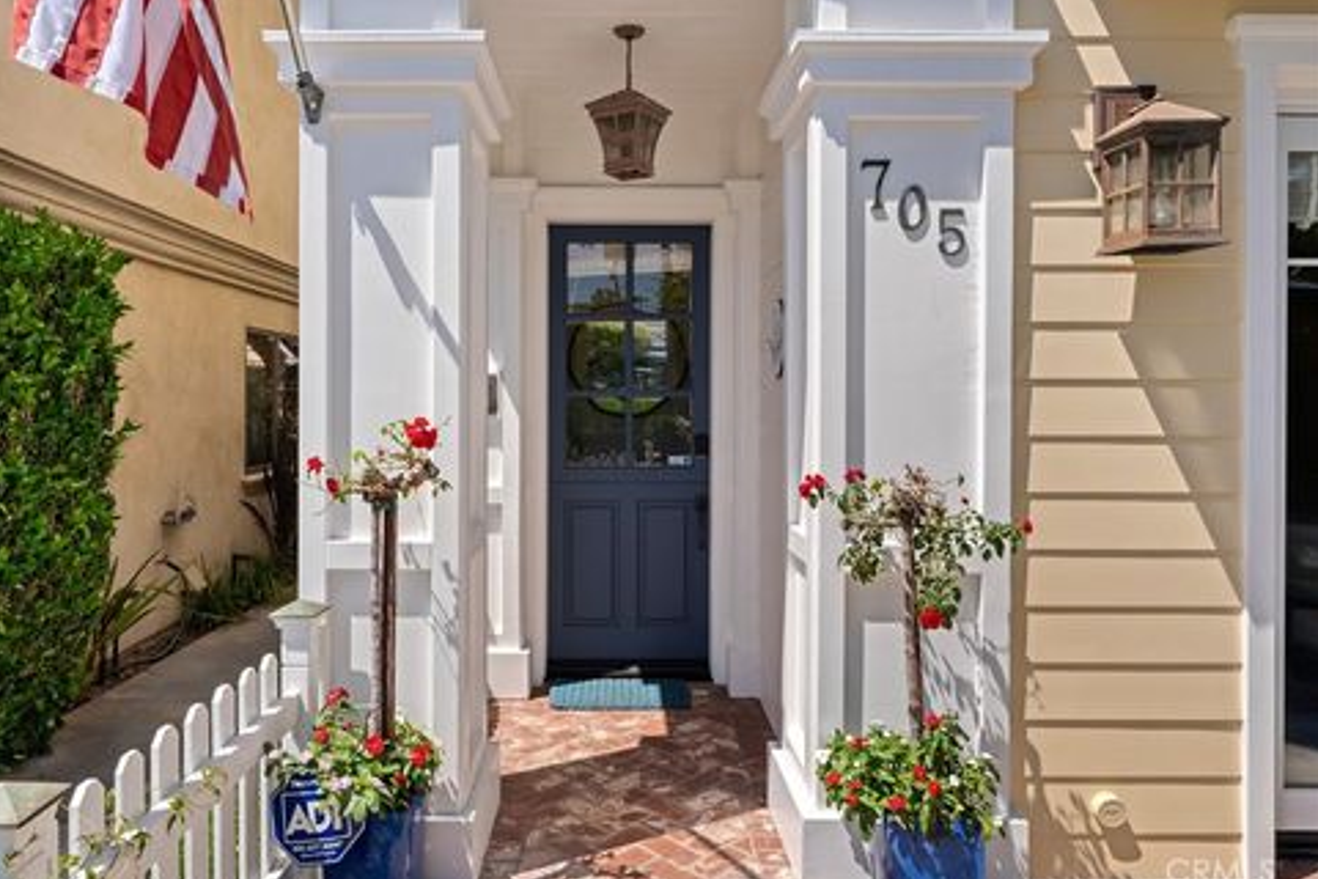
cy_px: 433
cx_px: 634
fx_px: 915
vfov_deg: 51.3
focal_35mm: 25
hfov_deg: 71.5
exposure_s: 1/1000
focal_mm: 24
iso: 320
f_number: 9
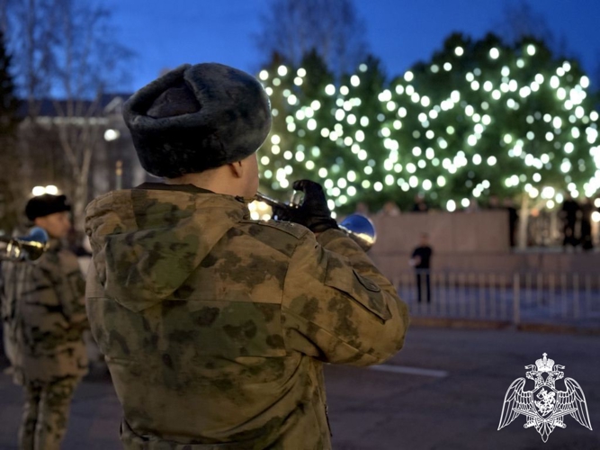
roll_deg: +1.1
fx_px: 832
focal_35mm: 48
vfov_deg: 30.3
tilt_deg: +1.8
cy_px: 225
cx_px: 300
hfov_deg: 39.7
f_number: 1.78
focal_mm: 6.76
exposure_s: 1/20
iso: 1000
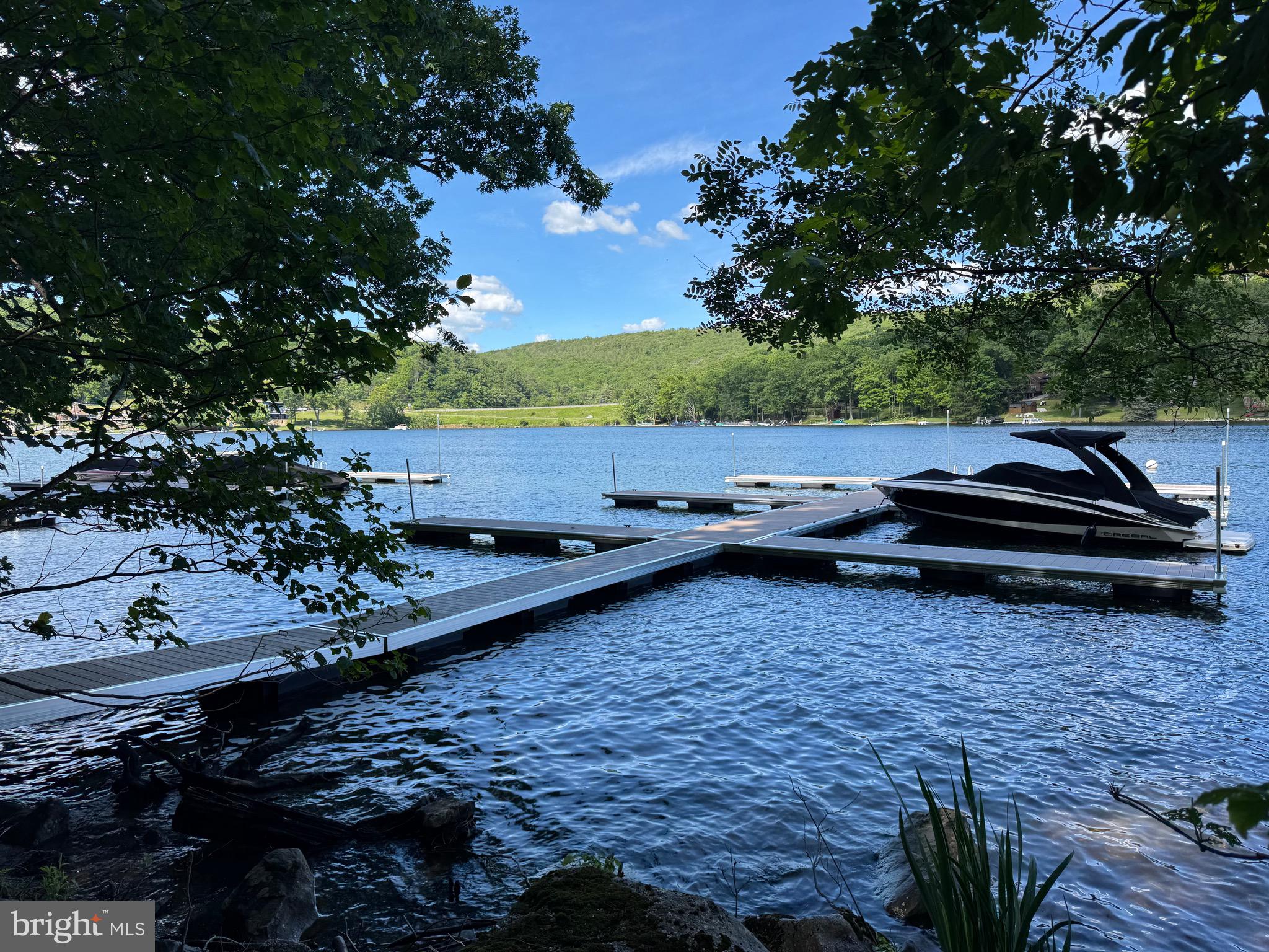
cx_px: 634
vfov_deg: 56.8
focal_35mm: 24
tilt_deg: -4.6
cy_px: 476
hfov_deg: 71.6
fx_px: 880
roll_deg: +0.5
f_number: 1.78
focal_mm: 6.76
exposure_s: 1/1597
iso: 80
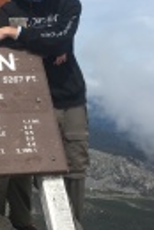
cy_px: 111
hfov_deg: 15.5
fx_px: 544
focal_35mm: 85
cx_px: -30
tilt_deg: -4.3
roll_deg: +1.8
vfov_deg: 23.9
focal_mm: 4.15
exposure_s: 1/2564
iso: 25
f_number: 2.2
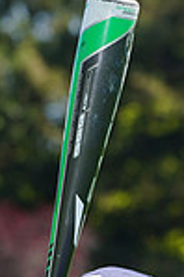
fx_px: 5302
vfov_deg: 3.0
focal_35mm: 690
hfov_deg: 2.0
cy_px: 444
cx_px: 117
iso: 100
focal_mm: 177
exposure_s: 1/160
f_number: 9
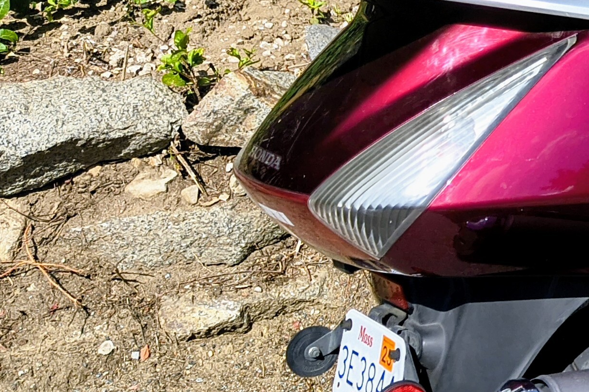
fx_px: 1423
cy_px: 44
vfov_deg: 15.5
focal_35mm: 87
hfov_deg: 19.7
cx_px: 927
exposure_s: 1/1725
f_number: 1.7
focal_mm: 4.68
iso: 101
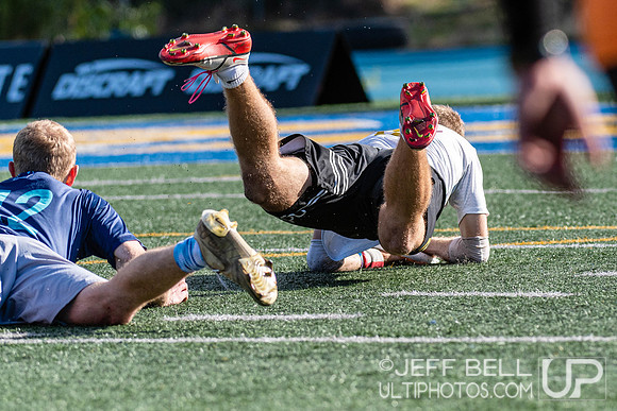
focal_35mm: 425
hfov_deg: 4.8
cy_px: 120
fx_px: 7288
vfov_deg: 3.2
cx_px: 437
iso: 360
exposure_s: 1/2500
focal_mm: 200
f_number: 4
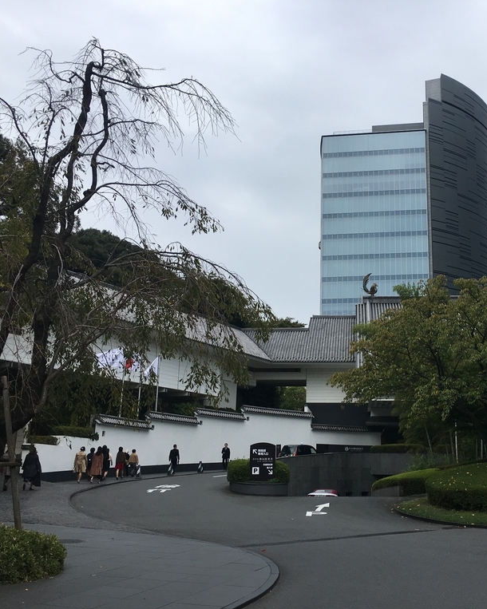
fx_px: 685
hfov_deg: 38.5
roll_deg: +0.6
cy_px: 305
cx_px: 343
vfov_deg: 47.9
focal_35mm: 38
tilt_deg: +15.0
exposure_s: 1/810
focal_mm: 4.15
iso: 25
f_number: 2.2
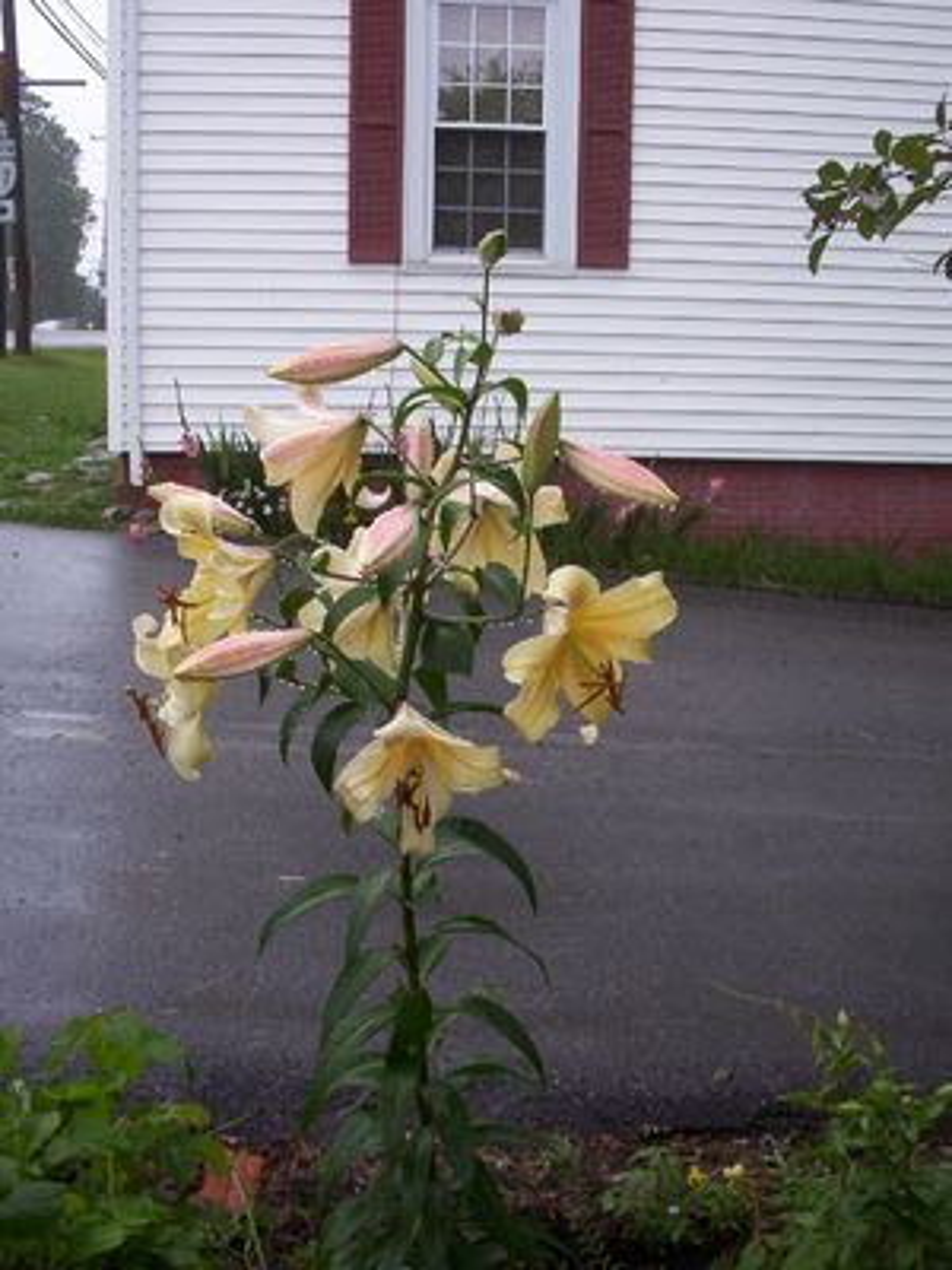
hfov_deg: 36.8
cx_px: 476
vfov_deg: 47.9
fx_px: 1430
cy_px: 635
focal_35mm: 39
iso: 100
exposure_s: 1/47.7
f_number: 4.5
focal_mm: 6
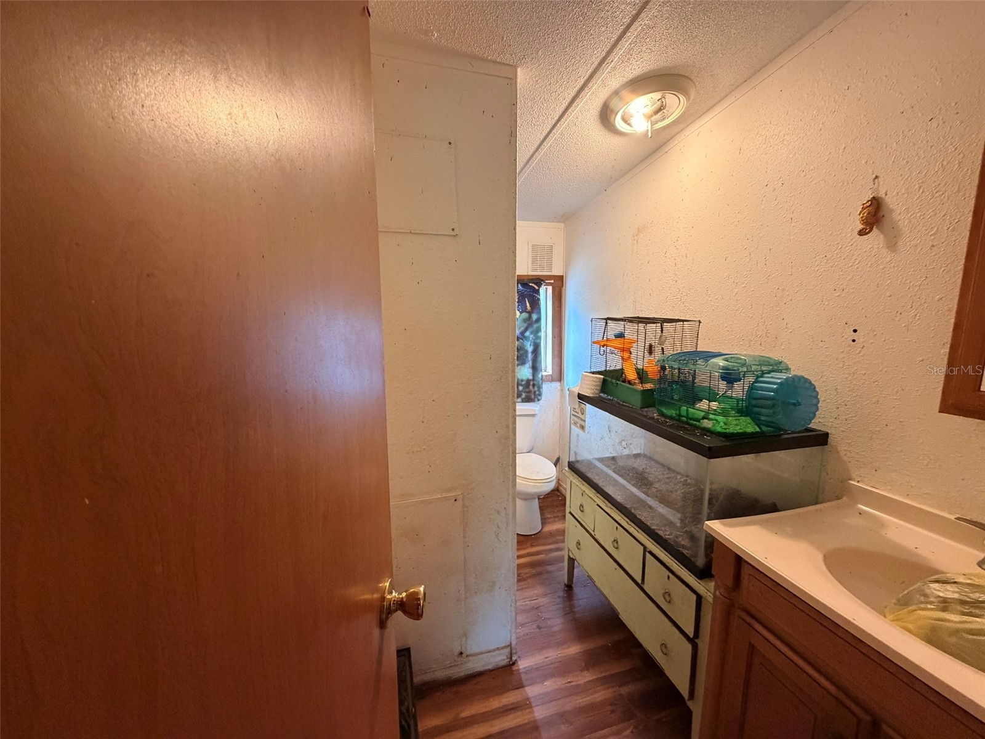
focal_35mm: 14
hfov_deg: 102.1
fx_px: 398
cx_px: 492
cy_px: 370
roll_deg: +0.2
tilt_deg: -8.9
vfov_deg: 85.7
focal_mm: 2.22
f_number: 2.2
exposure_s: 1/60
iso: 500
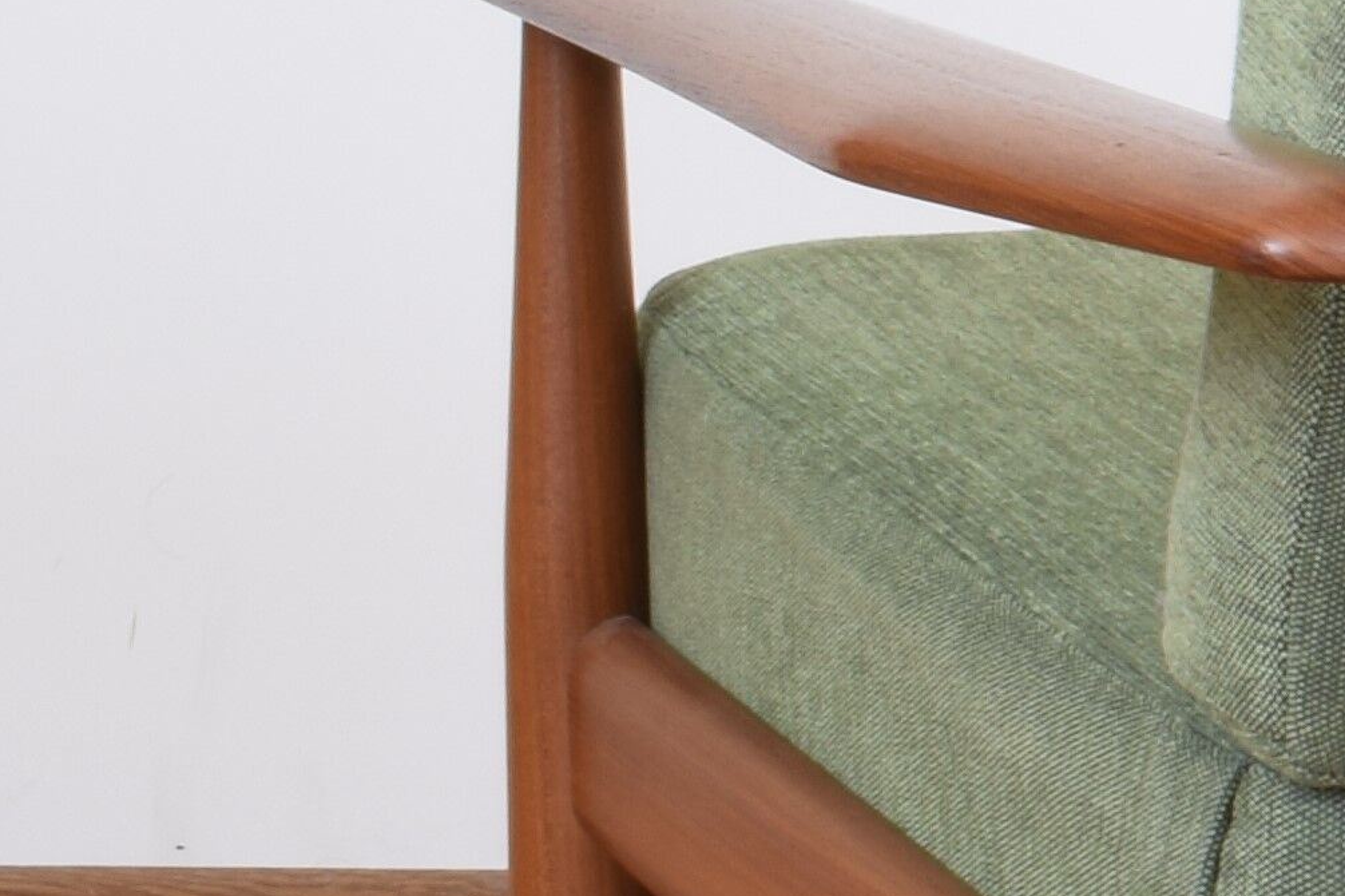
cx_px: 3217
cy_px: 262
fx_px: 6685
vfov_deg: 7.7
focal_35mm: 179
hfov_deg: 10.1
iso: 100
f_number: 25
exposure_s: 4
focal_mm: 20
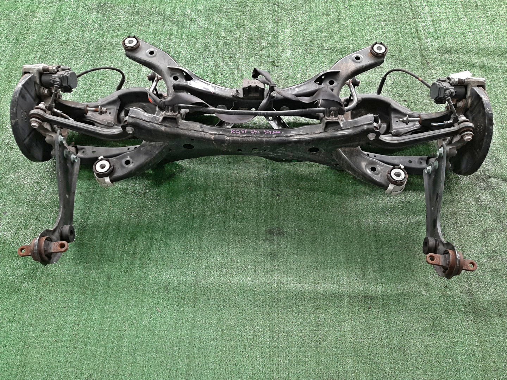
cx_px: 254
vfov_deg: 53.1
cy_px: 190
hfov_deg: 67.3
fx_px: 381
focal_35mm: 26
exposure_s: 1/50
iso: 108
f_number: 1.7
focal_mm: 3.93
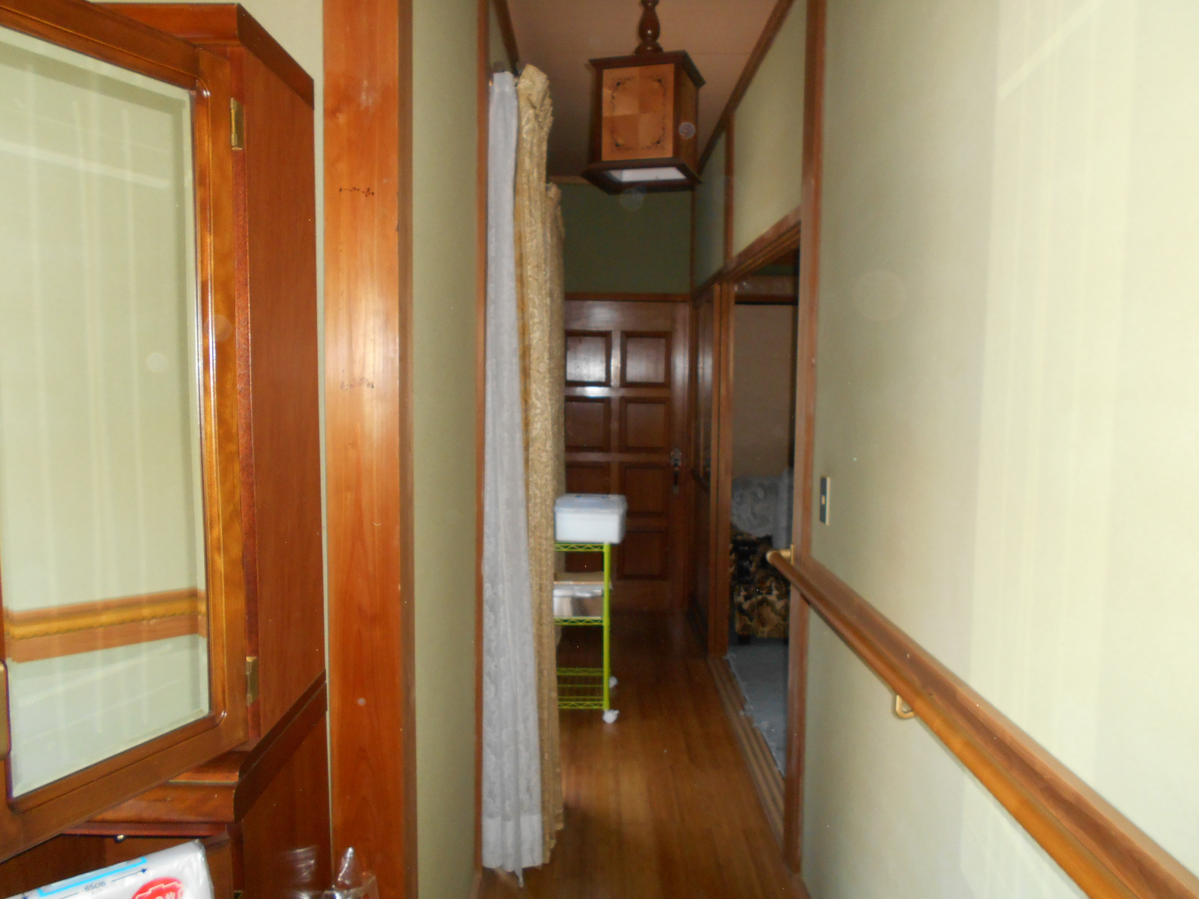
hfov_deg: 67.3
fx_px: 901
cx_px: 600
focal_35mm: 26
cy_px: 450
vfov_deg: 53.1
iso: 250
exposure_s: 1/25
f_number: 3.2
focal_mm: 4.6
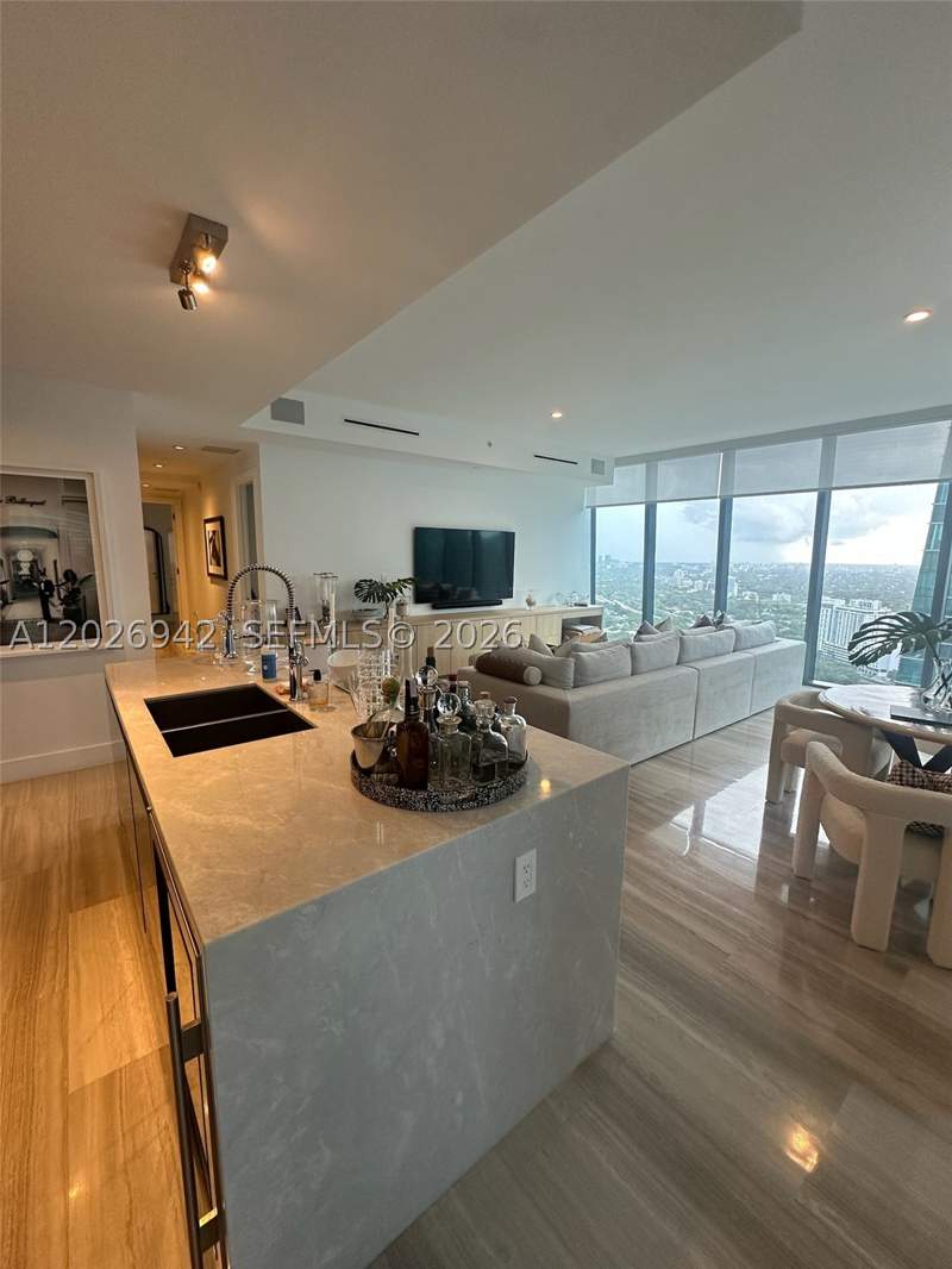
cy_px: 634
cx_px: 476
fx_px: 513
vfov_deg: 102.1
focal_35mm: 14
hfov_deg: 85.7
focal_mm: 2.22
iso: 160
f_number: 2.2
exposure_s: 1/120
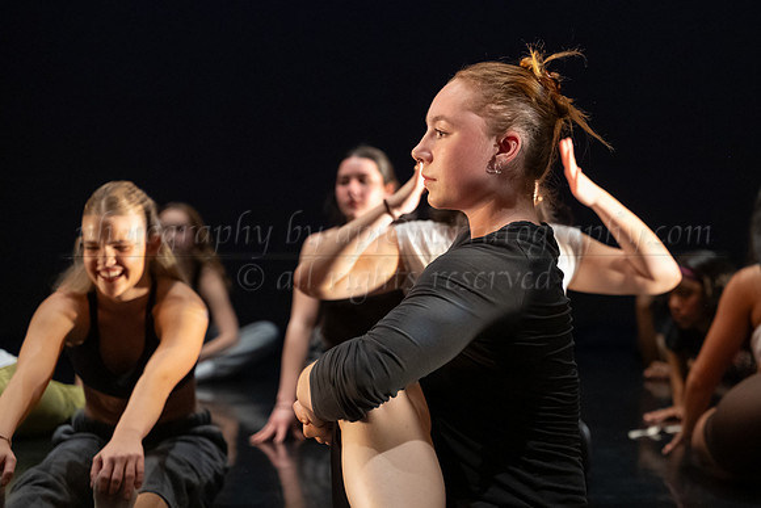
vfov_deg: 14.1
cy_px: 179
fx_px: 2051
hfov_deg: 21.0
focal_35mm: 97
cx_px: 492
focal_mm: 75
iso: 3200
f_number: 3.5
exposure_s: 1/400
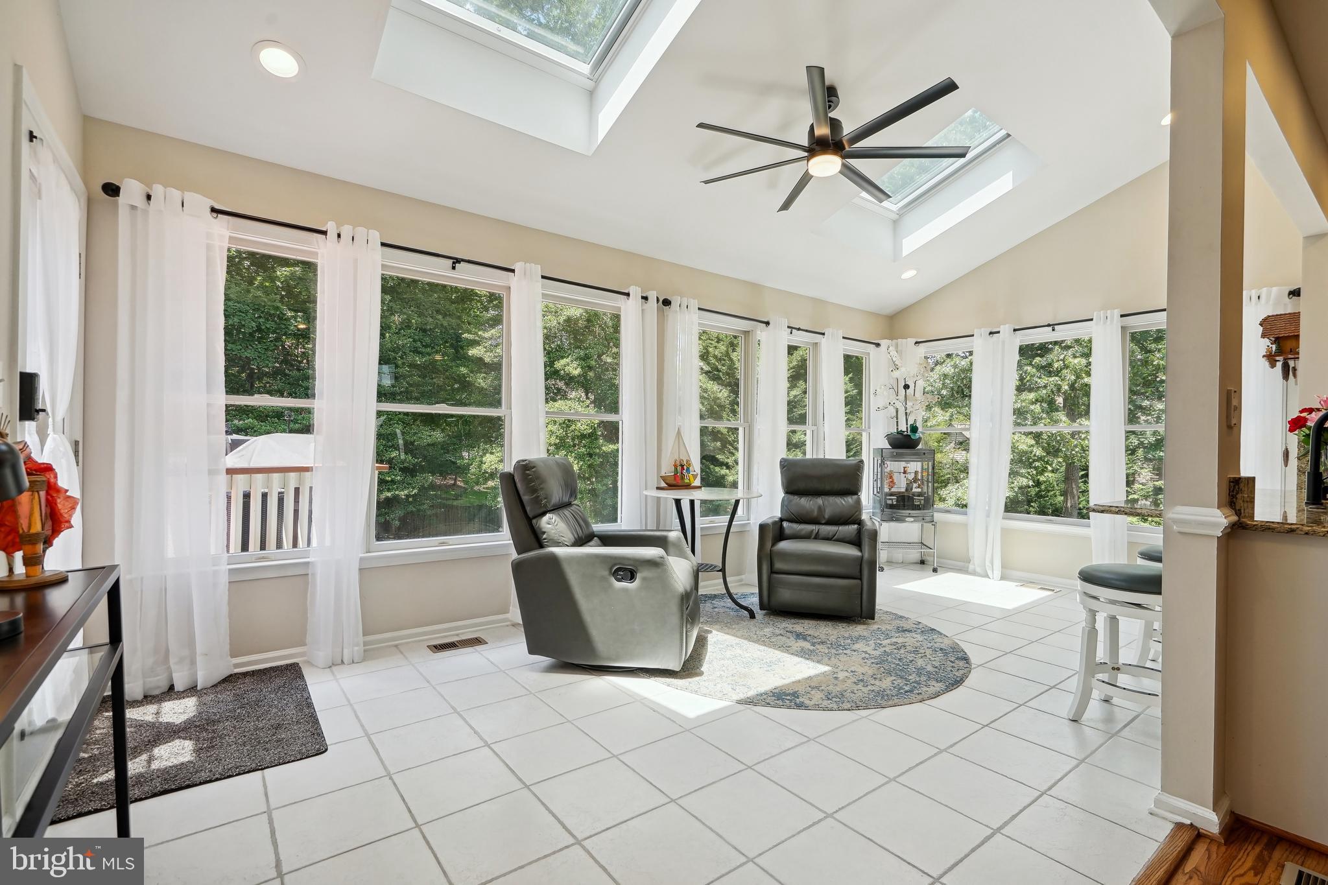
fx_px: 590
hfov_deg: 96.7
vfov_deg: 73.7
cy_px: 442
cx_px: 664
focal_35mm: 16
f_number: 9
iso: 800
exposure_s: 1/320
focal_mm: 16
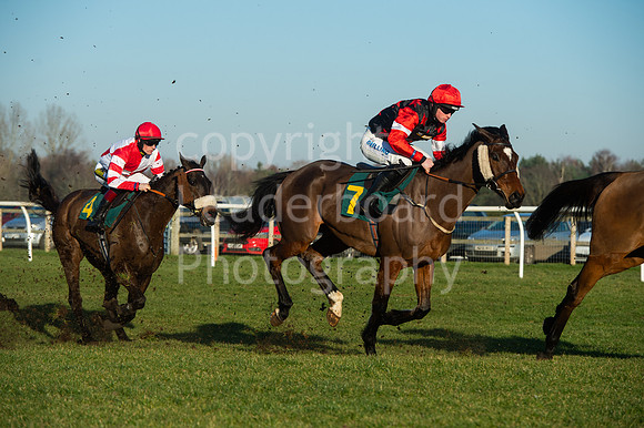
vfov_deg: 9.5
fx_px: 2592
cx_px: 322
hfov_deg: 14.2
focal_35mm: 145
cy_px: 214
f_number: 6.3
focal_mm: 145
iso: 500
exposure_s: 1/3200
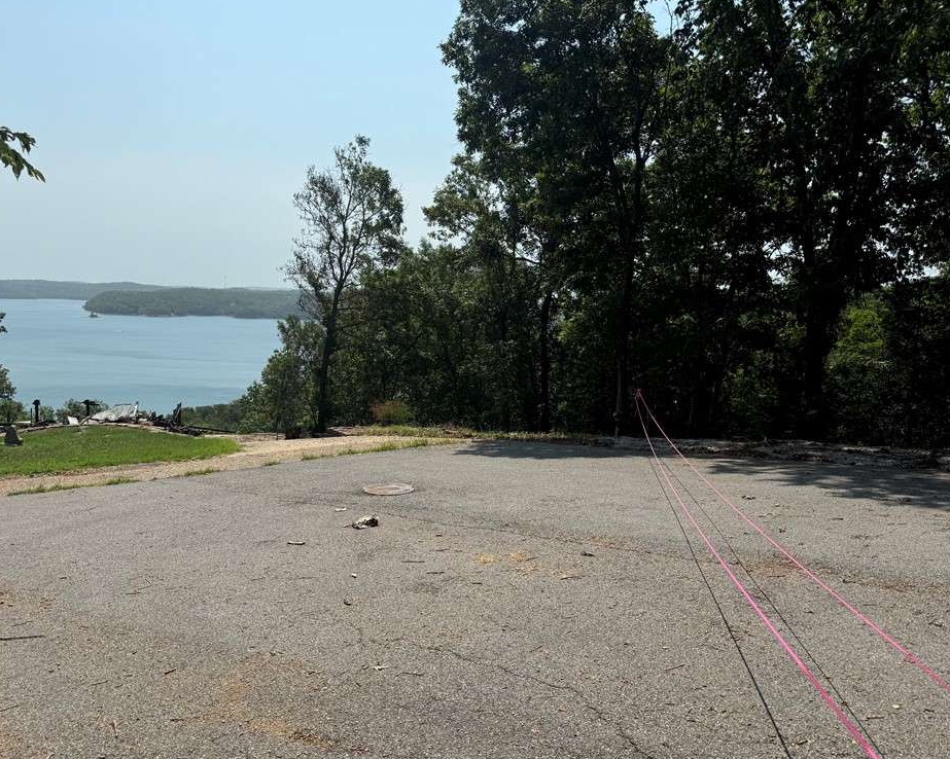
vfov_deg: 54.9
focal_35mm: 26
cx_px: 434
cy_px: 372
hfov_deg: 65.9
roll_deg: -2.2
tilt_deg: -5.9
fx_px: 731
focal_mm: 6.76
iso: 80
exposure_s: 1/6410
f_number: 1.78
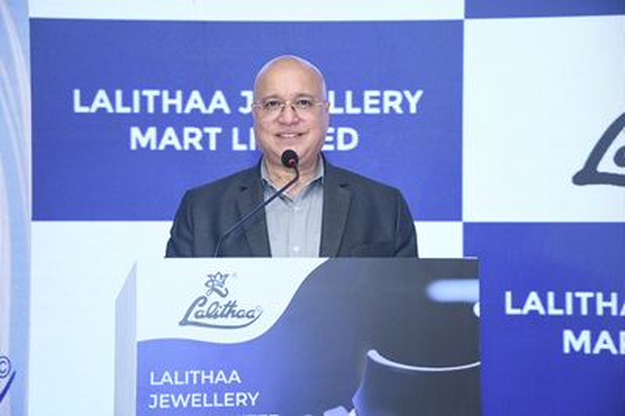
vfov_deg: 11.4
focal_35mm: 120
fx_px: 2082
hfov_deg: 17.1
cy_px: 208
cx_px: 312
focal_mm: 80
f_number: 5.6
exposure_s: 1/160
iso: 1250
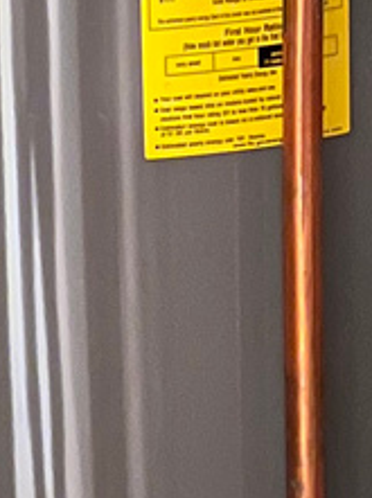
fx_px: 2601
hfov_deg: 8.0
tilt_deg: -10.3
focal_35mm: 181
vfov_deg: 10.9
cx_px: -232
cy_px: 234
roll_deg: +3.0
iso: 1250
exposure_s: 1/9
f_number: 1.5
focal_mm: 5.7
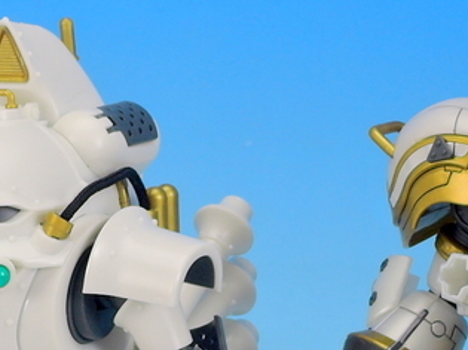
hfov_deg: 10.1
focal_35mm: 195
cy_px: 346
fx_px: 2635
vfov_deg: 7.6
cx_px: 327
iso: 80
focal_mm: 12.8
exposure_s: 1/6
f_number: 7.3
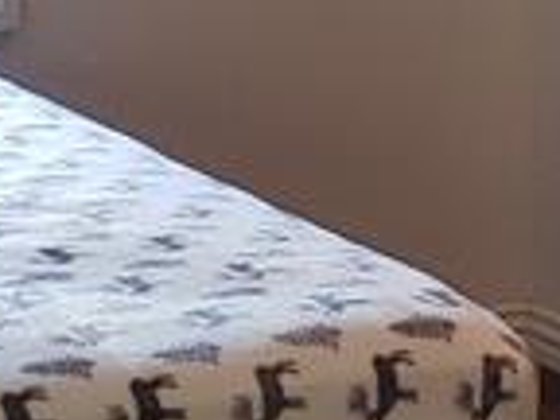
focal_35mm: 185
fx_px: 2993
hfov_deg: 10.7
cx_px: 377
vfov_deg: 7.6
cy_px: -467
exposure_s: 1/60
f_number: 2.4
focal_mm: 4.3
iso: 160
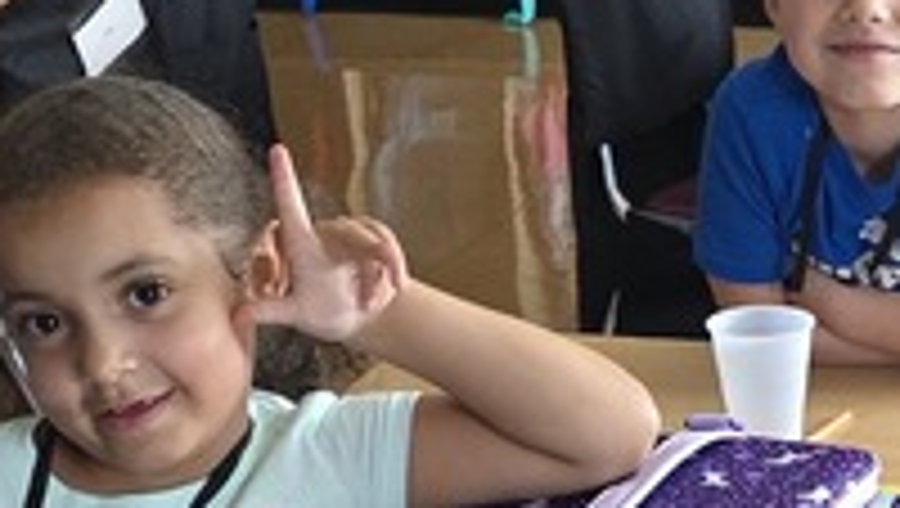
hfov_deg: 16.3
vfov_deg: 9.2
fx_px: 3058
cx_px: 963
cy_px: 809
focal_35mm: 128
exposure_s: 1/120
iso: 250
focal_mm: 6.3
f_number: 1.7
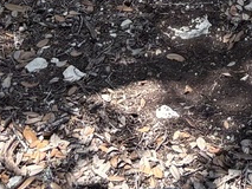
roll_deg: +0.3
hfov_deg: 11.2
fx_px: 1282
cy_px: -435
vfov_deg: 7.2
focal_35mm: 176
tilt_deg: -6.4
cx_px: 228
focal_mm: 5.96
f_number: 1.6
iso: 50
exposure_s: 1/571
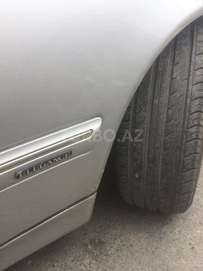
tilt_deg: -31.1
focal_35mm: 29
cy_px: 136
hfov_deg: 48.2
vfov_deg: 61.7
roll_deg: +1.7
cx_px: 102
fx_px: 227
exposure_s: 1/206
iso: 32
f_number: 2.2
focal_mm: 4.15
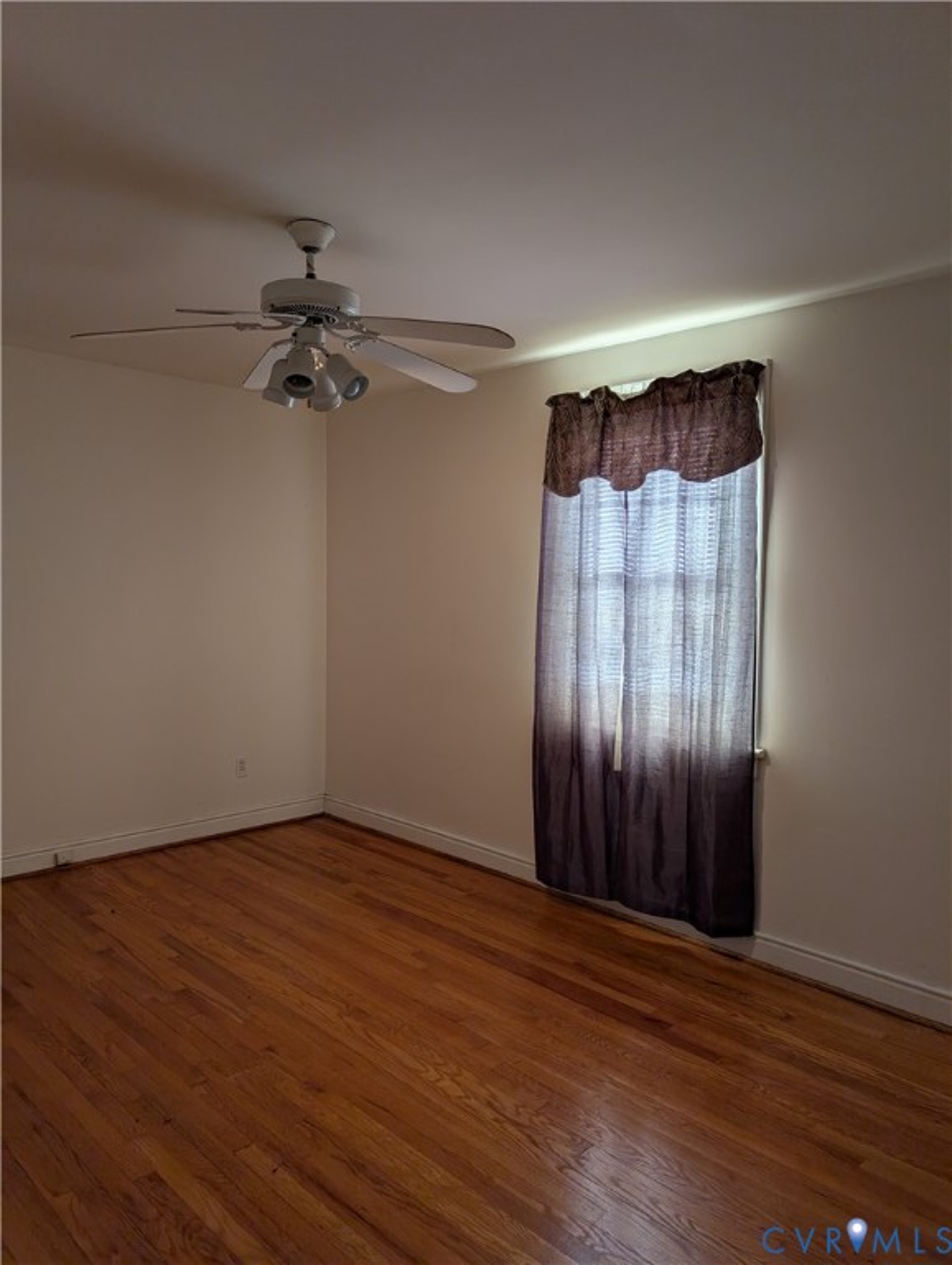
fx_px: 878
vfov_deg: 71.5
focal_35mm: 24
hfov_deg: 56.9
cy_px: 632
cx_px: 476
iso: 22
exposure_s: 1/187
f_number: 1.68
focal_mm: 6.9
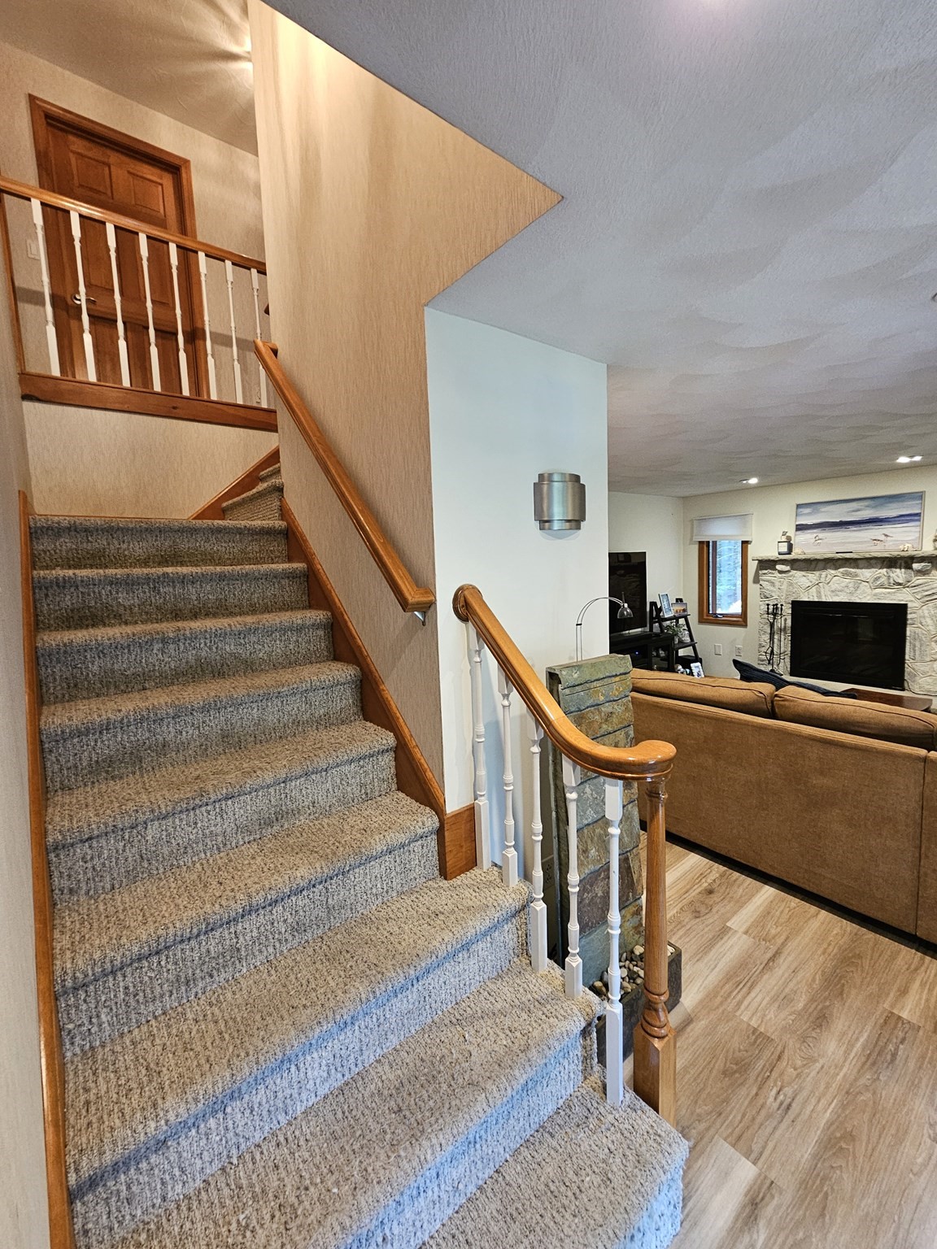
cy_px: 624
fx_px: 469
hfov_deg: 89.9
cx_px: 468
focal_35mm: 13
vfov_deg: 106.2
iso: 400
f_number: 2.2
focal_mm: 2.2
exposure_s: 1/30
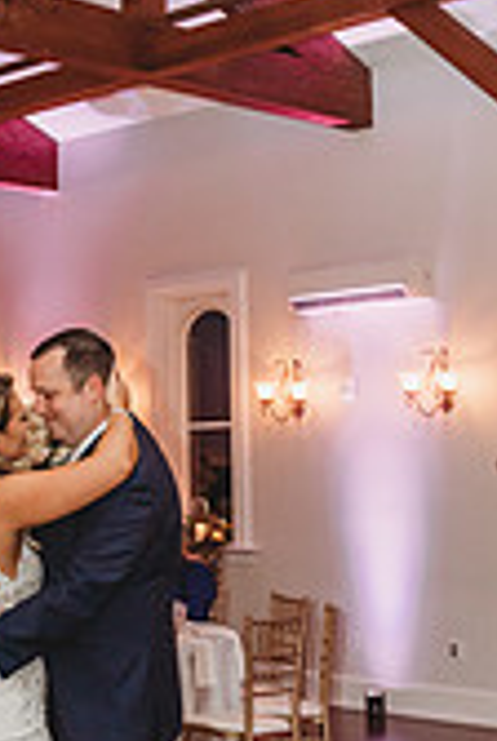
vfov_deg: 25.9
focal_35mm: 78
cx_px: -146
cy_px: 337
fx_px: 1608
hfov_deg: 16.6
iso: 1600
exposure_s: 1/200
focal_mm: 29
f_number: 5
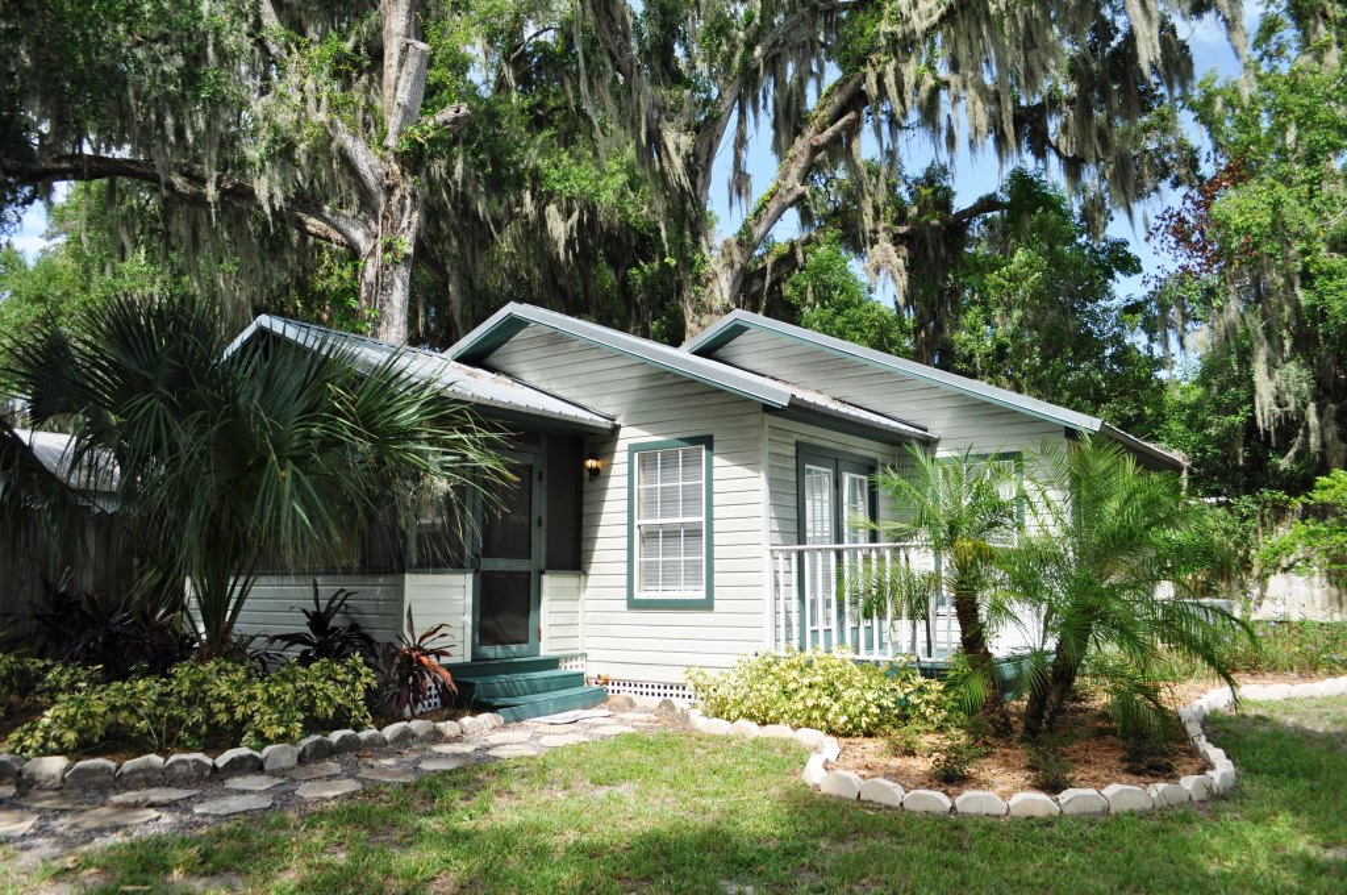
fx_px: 1009
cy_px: 448
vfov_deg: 47.8
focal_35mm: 27
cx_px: 674
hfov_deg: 67.4
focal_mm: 18
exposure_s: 1/160
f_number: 6.3
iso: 200
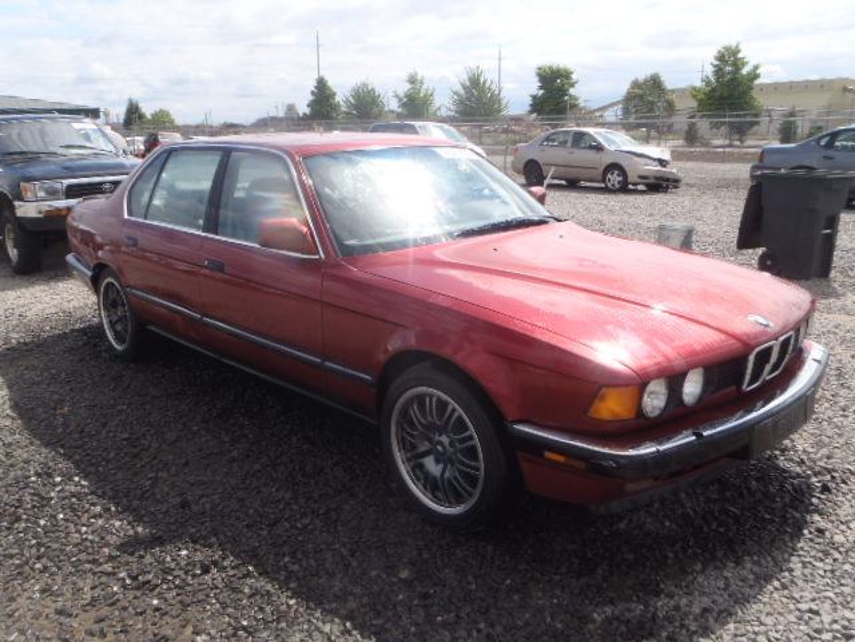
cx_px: 428
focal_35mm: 28
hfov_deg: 63.4
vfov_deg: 49.7
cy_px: 321
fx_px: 692
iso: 80
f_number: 5.6
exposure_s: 1/320
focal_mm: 5
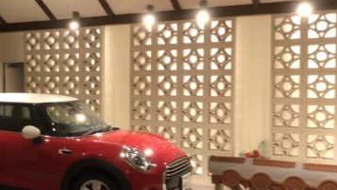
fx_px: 492
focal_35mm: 55
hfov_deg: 35.9
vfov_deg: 21.8
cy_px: 111
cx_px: 45
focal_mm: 3.99
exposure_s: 1/15
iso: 64
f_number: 1.8
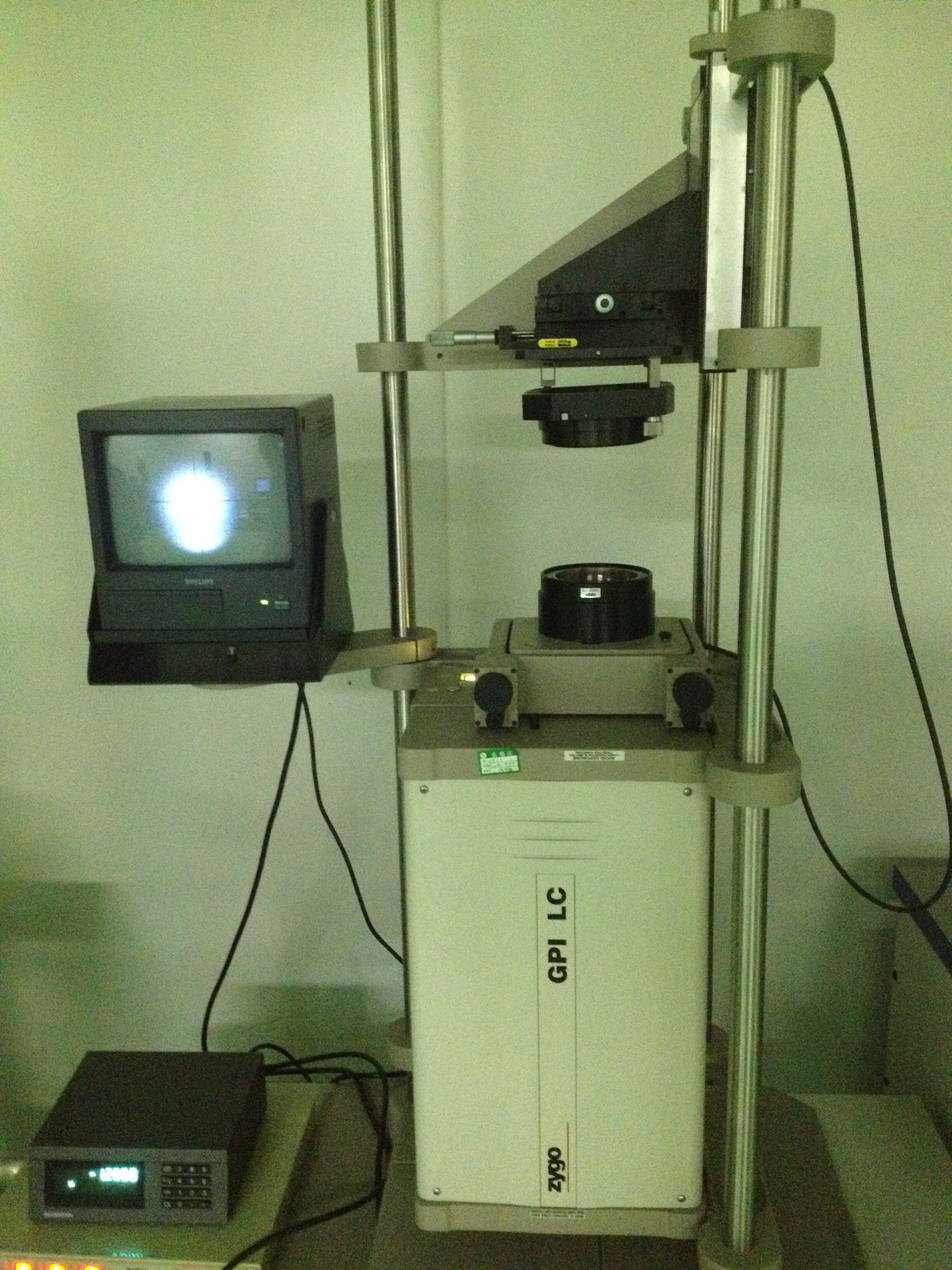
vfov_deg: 52.6
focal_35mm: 35
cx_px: 476
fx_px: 1283
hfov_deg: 40.7
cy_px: 635
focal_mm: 4.28
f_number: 2.4
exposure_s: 1/15
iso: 800
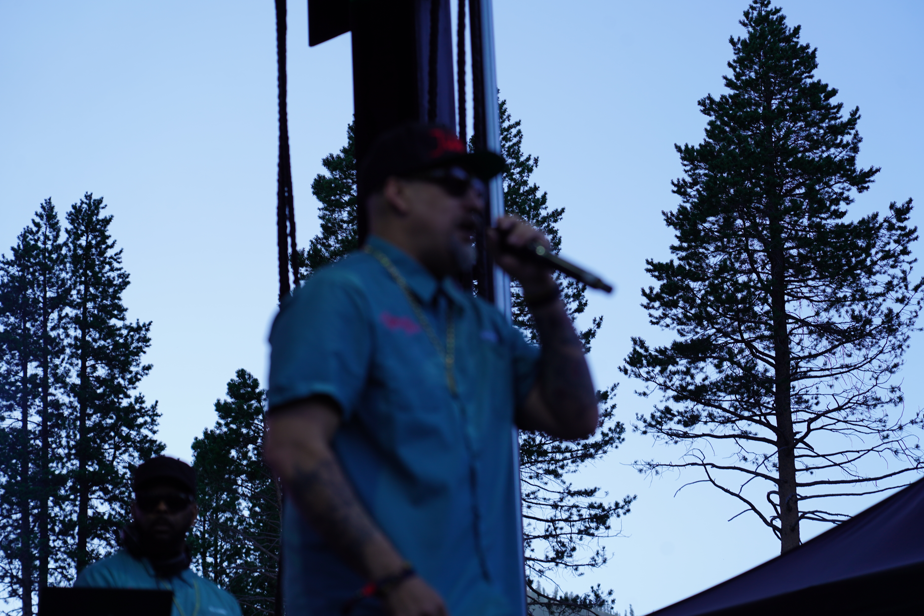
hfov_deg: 19.5
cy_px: 308
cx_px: 462
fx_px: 2695
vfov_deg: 13.0
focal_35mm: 105
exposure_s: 1/160
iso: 100
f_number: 5.6
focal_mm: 105
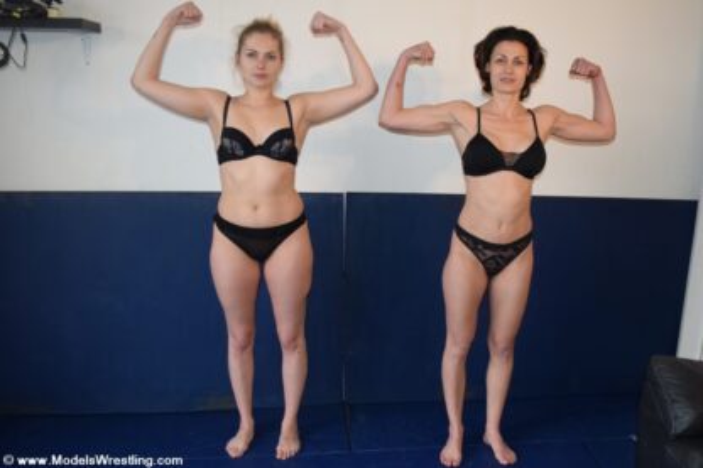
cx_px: 352
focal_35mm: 27
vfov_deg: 47.9
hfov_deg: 67.4
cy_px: 234
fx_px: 527
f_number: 3.5
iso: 2000
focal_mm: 18
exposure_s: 1/200
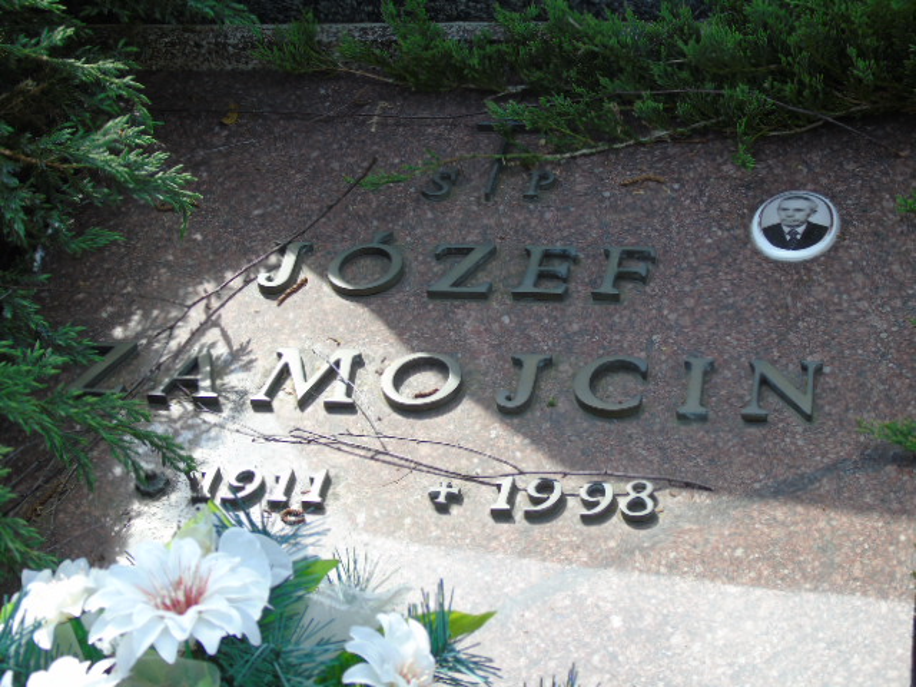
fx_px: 2487
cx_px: 458
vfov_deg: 15.7
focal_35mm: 94
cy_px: 344
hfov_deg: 20.9
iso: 80
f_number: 4.3
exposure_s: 1/160
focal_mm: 17
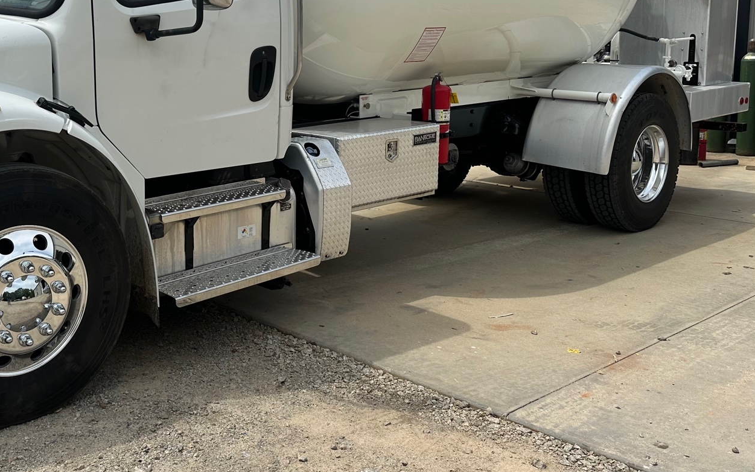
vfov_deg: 30.9
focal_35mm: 41
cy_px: 141
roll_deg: -0.5
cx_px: 211
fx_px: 844
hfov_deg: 46.9
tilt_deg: -6.0
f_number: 1.78
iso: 80
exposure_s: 1/8197
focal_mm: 6.86
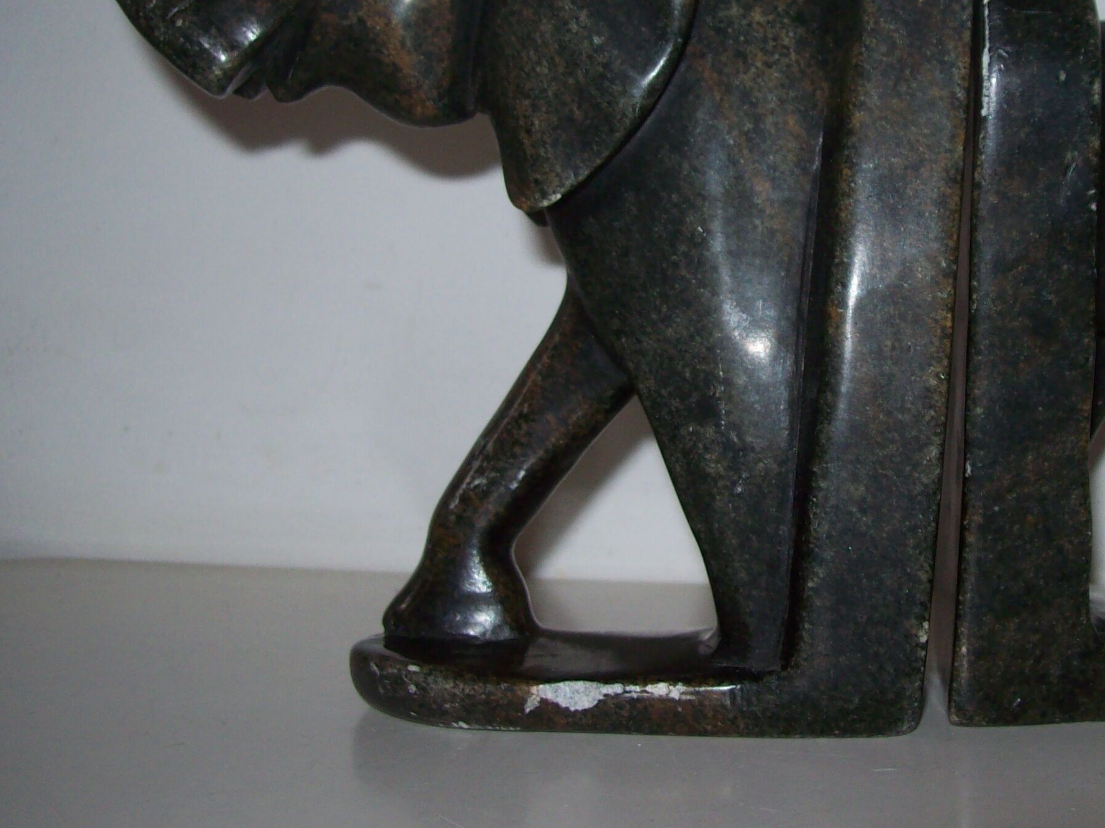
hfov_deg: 33.4
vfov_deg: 25.5
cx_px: 777
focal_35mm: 57
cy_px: 281
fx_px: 1819
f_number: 2.7
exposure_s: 1/64
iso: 80
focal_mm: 6
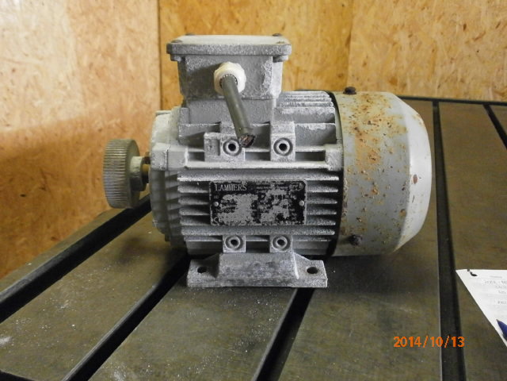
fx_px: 469
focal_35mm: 32
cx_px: 254
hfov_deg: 56.8
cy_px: 190
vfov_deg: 44.2
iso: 800
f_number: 3.1
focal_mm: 5.8
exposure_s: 1/40
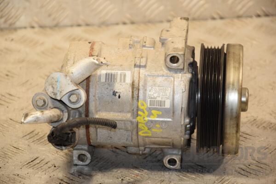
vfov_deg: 8.7
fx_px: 1207
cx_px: 138
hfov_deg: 13.0
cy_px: 92
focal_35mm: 158
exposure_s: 1/125
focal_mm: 105
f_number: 5.6
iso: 800
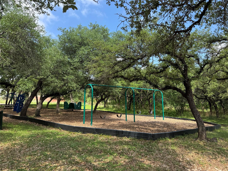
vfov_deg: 56.8
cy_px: 86
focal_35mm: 24
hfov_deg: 71.6
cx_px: 114
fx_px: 158
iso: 80
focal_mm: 6.76
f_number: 1.78
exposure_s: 1/1010
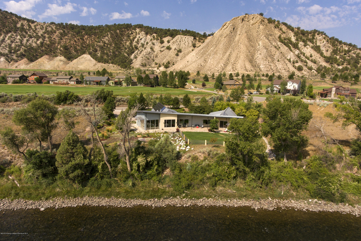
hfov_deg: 58.7
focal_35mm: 32
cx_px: 180
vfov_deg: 41.1
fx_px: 321
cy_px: 120
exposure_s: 1/125
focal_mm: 32
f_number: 7.1
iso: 125
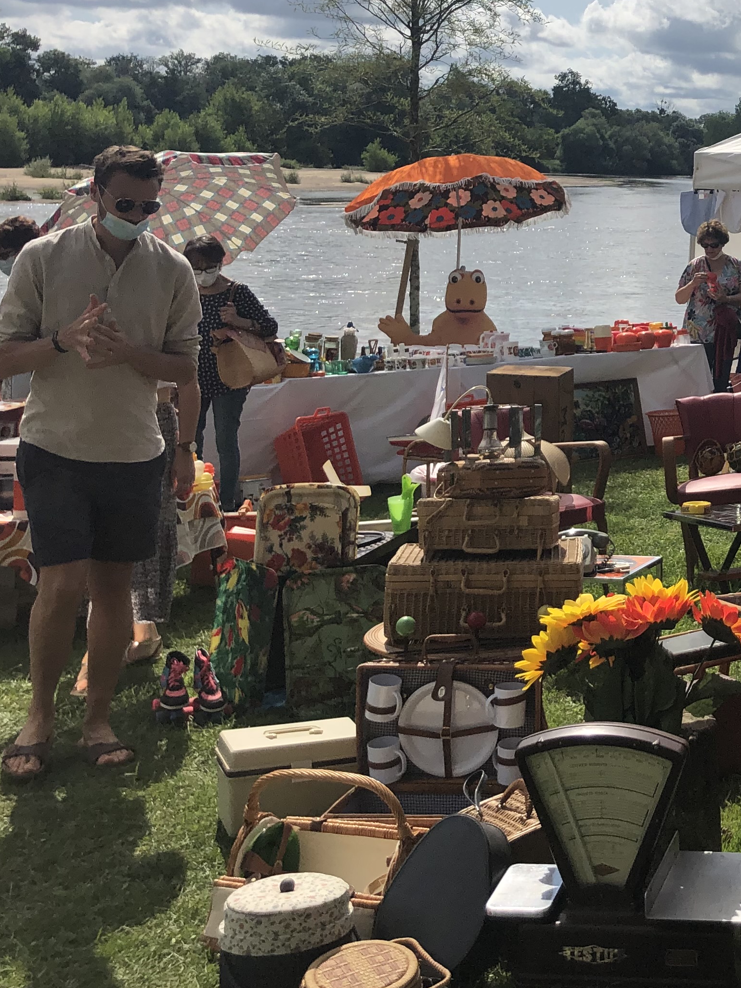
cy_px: 271
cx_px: 835
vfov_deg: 34.4
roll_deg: -2.7
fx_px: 1570
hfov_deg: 24.6
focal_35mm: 55
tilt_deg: -3.6
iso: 25
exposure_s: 1/5348
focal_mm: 3.99
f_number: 1.8
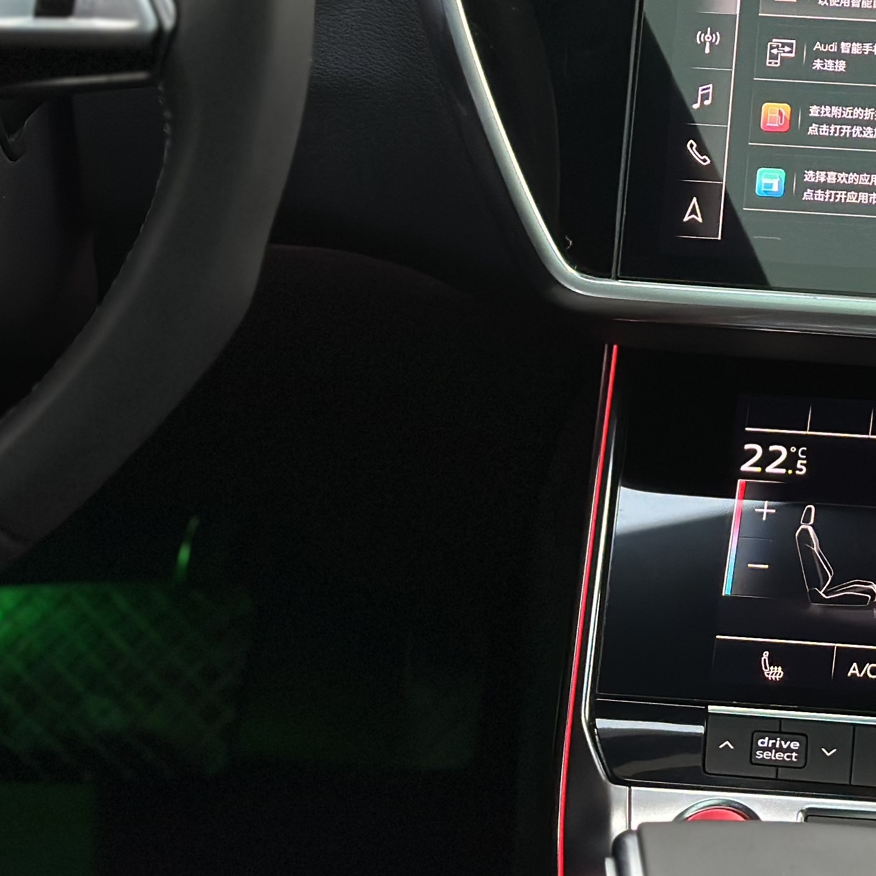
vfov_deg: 16.0
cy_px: 61
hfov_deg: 15.9
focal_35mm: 107
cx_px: 885
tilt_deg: -16.8
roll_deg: -1.4
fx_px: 3063
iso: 160
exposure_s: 1/51
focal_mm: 6.86
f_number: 1.78
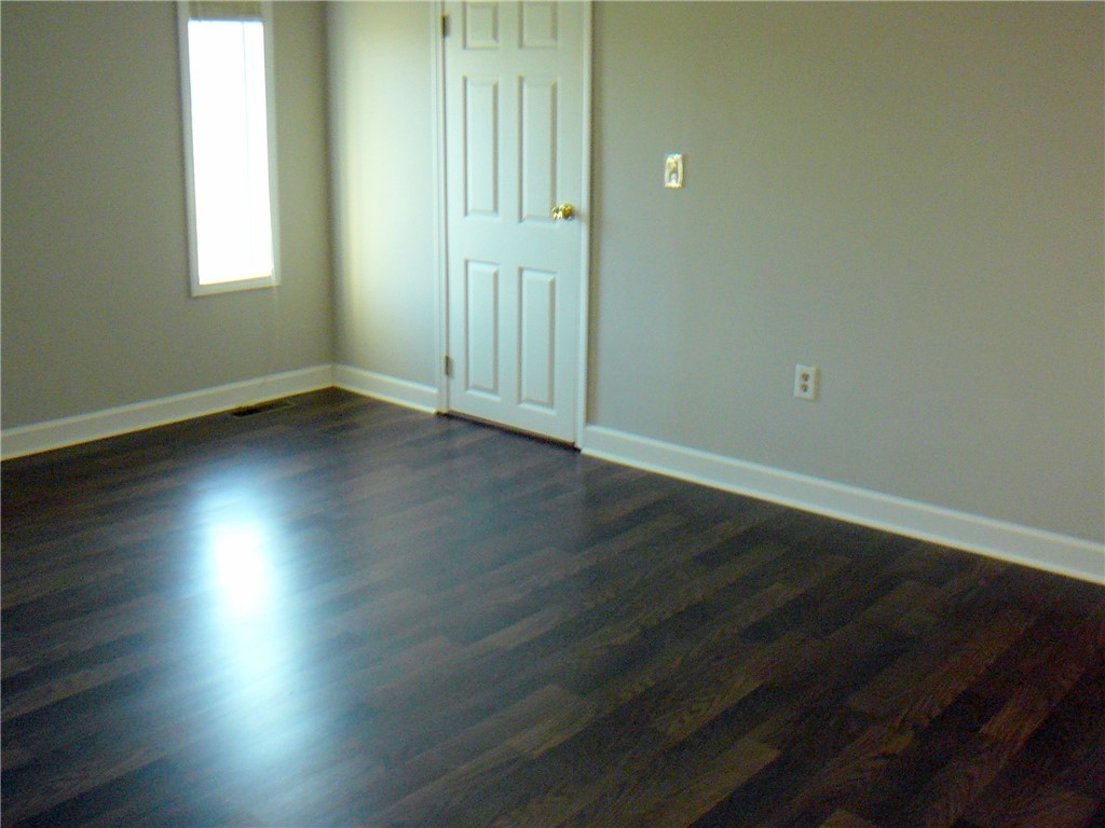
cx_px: 552
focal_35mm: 35
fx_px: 1117
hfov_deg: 52.6
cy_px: 414
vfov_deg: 40.7
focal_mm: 5.2
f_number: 2.8
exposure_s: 1/8
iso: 200
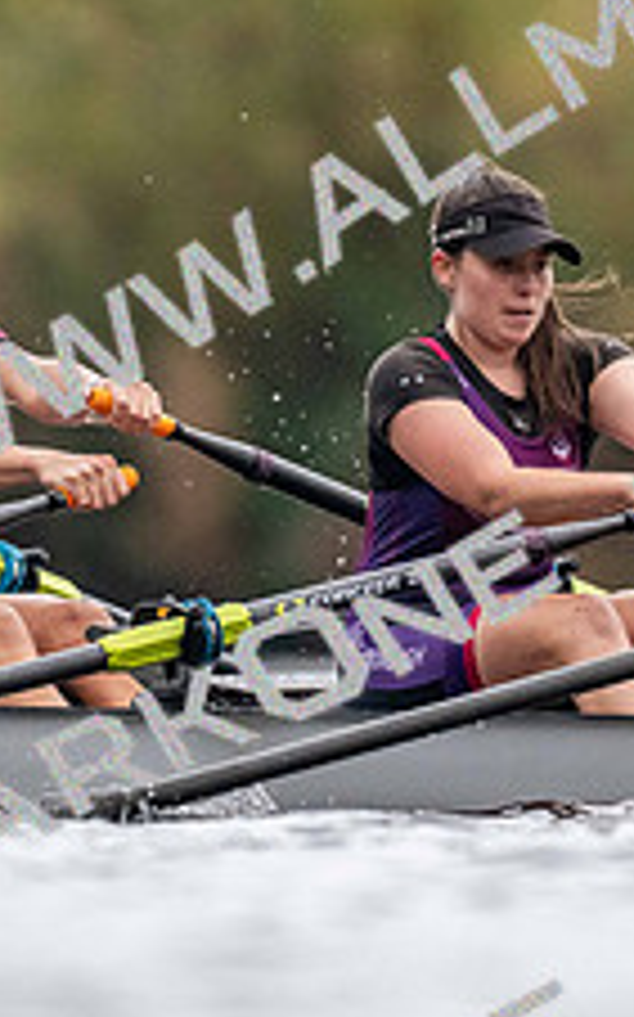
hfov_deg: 0.8
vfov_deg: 1.3
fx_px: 43487
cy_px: 497
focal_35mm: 1571
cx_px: 427
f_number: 4
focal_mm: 600
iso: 3200
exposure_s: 1/2500
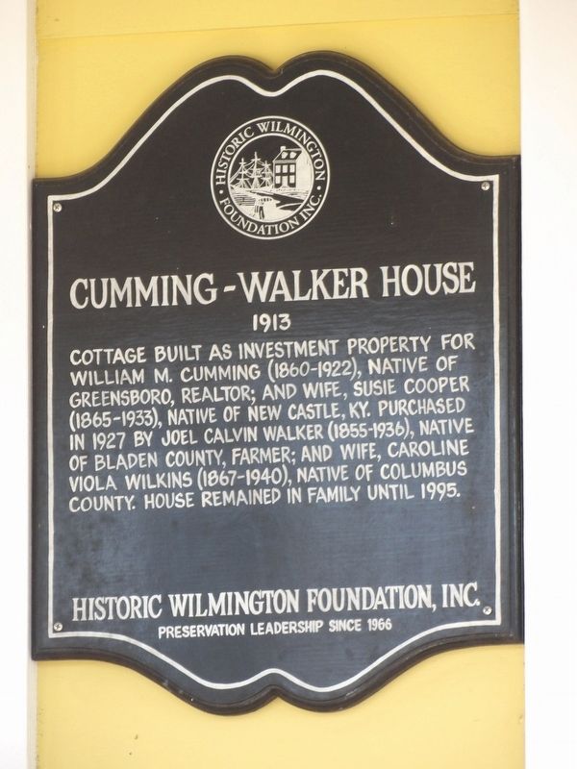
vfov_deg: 4.5
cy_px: 384
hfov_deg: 3.4
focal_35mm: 440
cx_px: 288
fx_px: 9779
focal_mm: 78.9
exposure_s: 1/50
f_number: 4.2
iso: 259
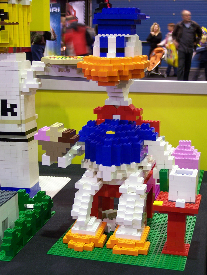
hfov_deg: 24.8
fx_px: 470
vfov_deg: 32.7
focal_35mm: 59
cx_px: 104
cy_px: 138
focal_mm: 9.8
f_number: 3.1
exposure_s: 1/3
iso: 80
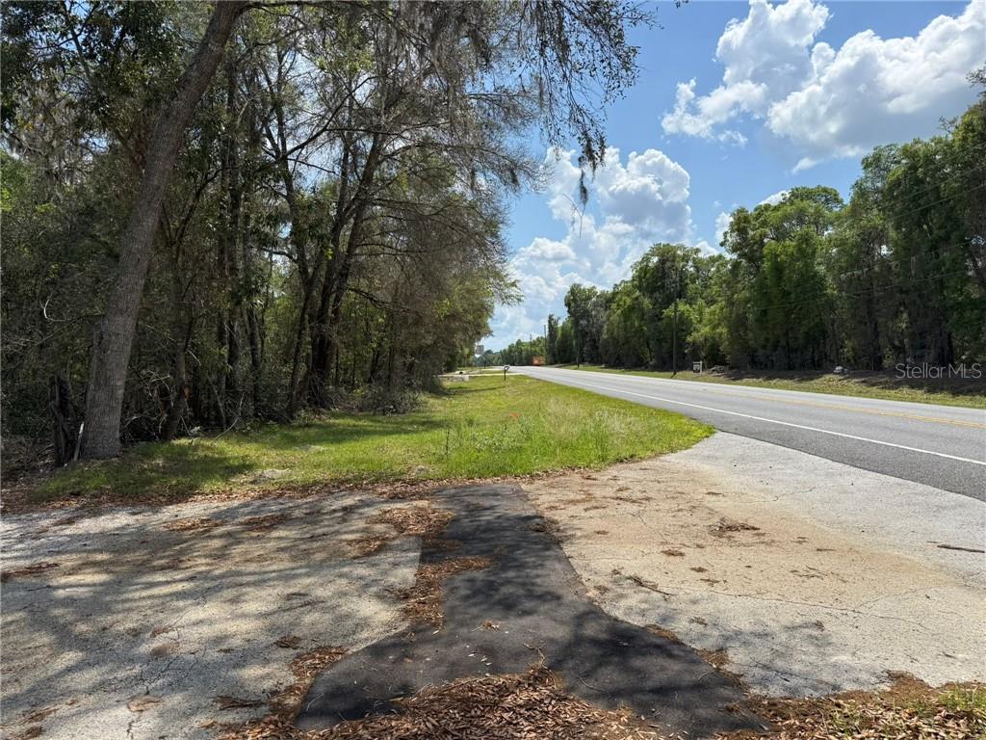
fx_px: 684
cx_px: 493
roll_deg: +1.5
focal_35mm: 24
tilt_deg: +1.5
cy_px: 370
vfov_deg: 56.8
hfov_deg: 71.6
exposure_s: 1/5714
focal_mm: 6.76
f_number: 1.78
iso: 80
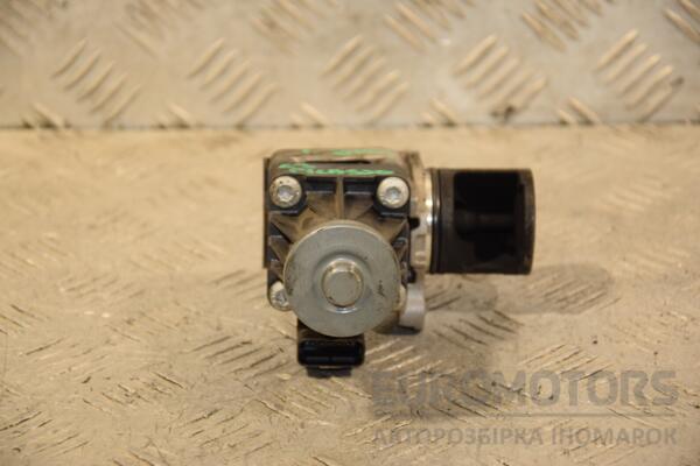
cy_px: 233
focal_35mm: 138
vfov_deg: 9.9
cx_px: 350
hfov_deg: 14.9
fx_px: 2683
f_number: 5.6
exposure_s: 1/160
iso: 800
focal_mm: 92
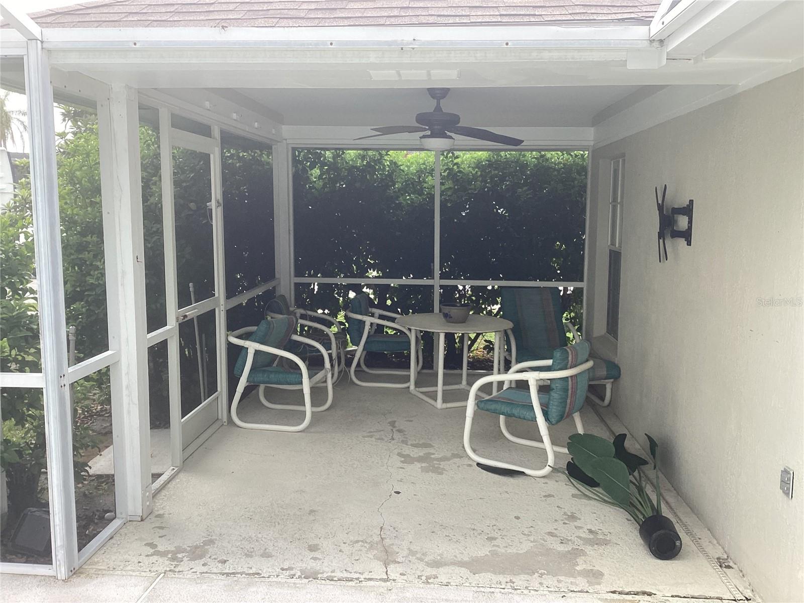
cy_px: 302
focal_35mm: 31
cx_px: 402
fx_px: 720
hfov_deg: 58.4
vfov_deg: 45.4
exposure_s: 1/120
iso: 32
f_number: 2.4
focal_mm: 3.3
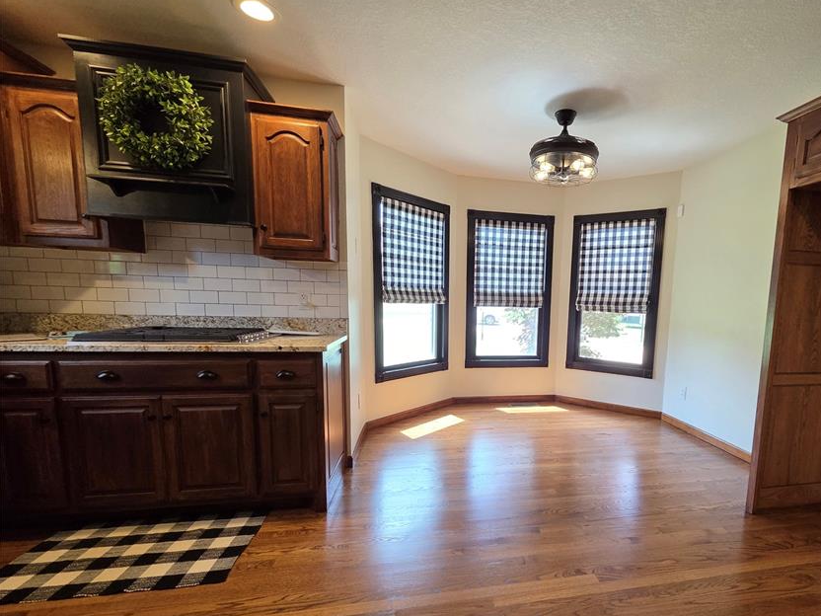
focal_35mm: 16
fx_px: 379
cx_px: 504
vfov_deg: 77.6
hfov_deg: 92.9
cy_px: 355
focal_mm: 2.2
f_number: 2.2
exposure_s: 1/120
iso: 200
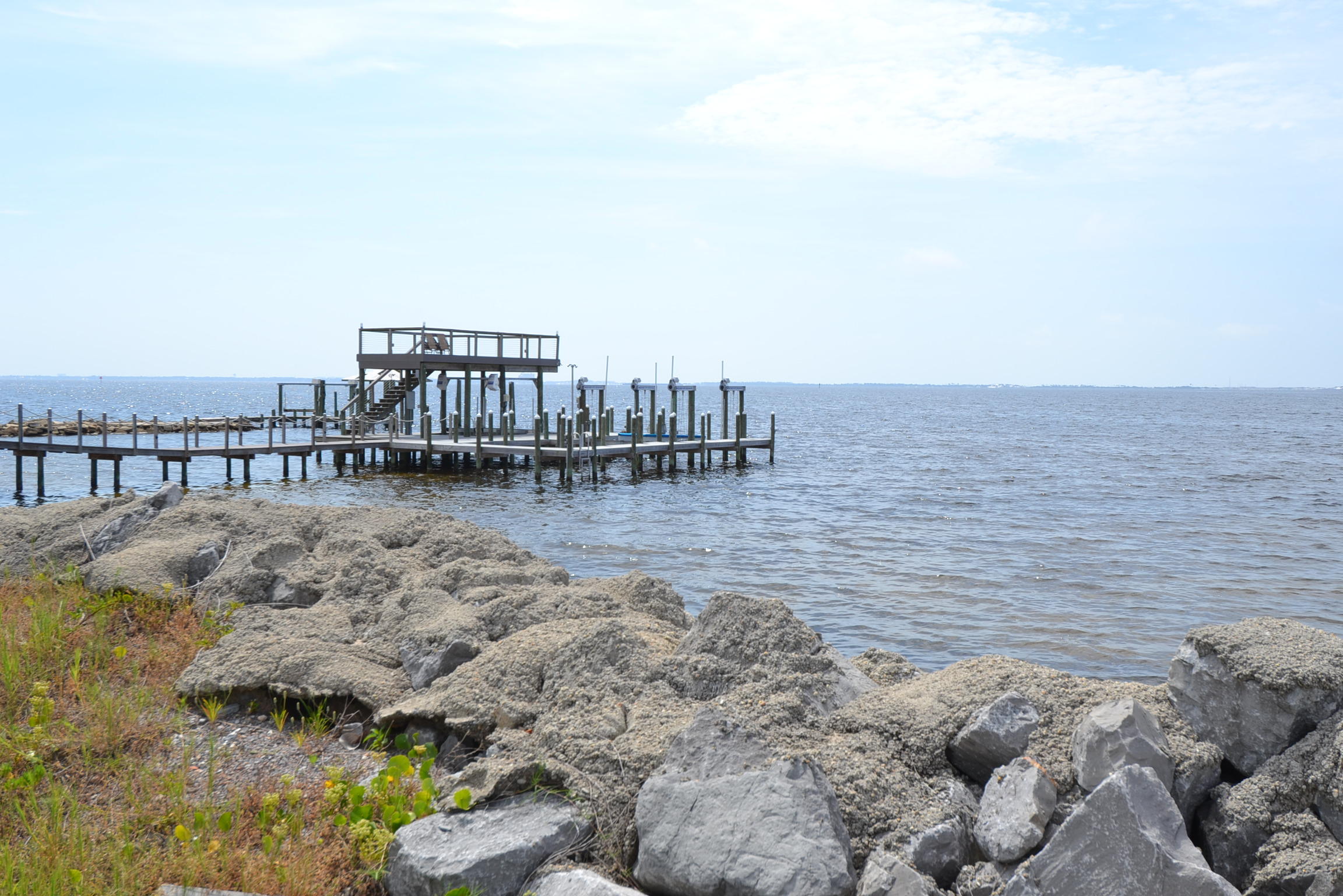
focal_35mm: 36
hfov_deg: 53.1
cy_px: 448
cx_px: 672
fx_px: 1343
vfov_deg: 36.9
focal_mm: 24
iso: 100
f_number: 9
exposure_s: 1/320
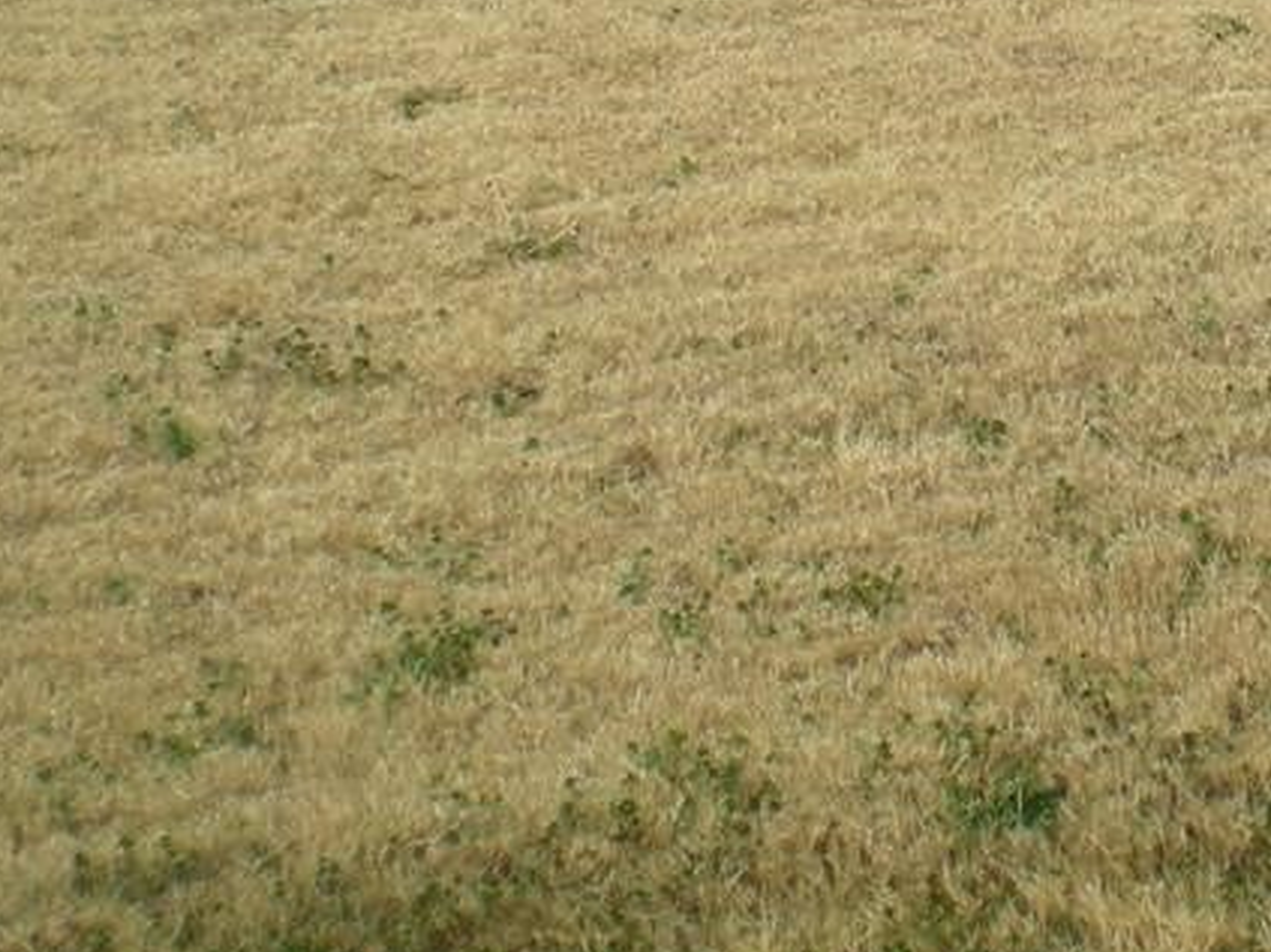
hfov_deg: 21.0
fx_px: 3377
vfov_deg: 15.7
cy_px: -63
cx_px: 1037
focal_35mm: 92
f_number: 4.6
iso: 77
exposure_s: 1/176
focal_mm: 6.3
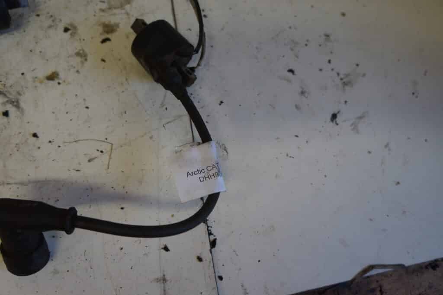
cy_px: 148
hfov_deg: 67.4
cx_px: 222
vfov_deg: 47.9
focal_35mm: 27
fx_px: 332
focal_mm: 18
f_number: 3.5
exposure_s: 1/60
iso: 320
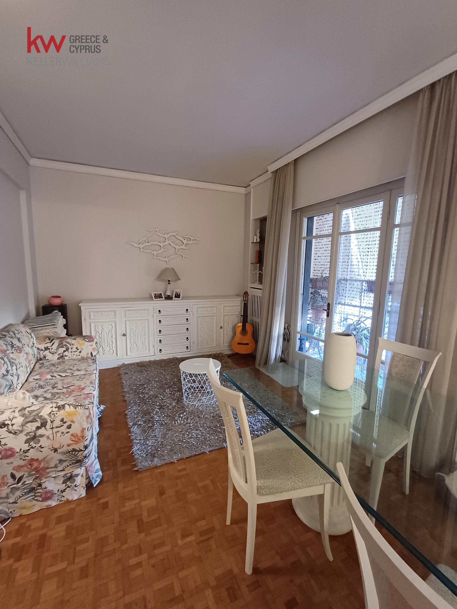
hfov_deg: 78.1
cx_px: 228
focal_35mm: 16
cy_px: 304
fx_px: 282
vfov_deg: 94.5
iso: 320
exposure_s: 1/20
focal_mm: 1.64
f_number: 2.2
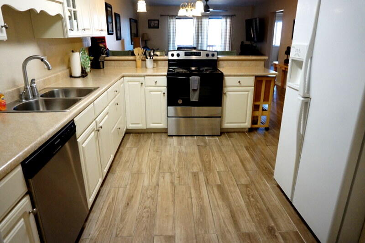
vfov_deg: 53.1
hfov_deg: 73.8
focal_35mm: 24
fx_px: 243
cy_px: 122
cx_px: 182
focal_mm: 16
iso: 3200
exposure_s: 1/160
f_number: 3.5
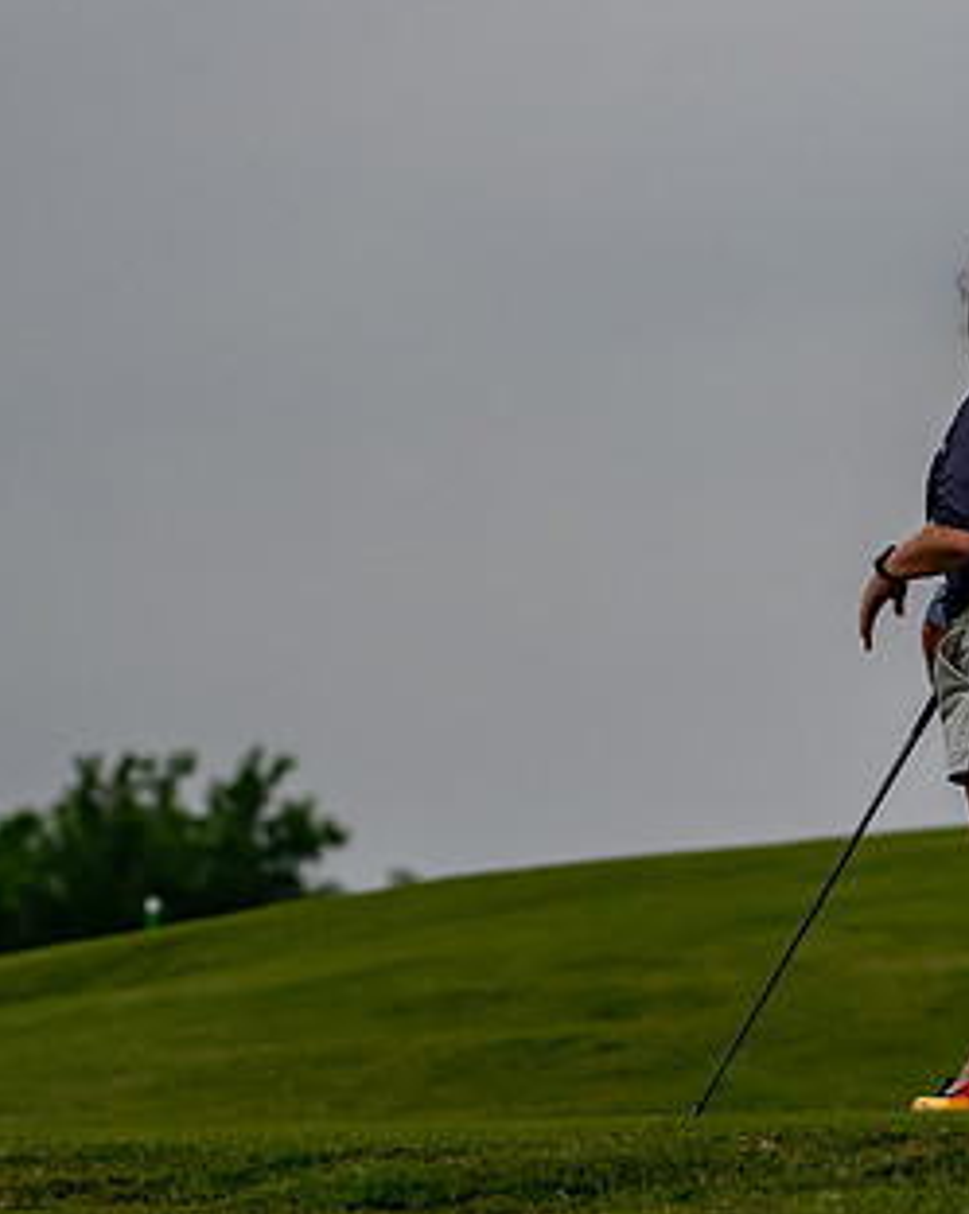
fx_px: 18812
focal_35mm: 524
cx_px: 992
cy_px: 547
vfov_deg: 3.7
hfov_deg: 2.9
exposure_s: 1/2000
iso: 450
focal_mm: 200
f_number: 5.6
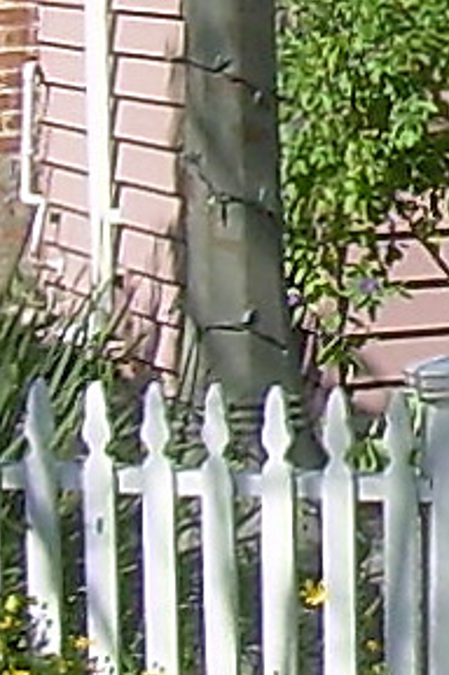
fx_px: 5832
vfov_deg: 6.6
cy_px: -140
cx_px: 1677
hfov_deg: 4.2
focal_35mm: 311
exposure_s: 1/250
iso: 50
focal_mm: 6.3
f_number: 4.6
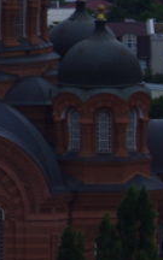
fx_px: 3511
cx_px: -541
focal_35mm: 494
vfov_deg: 4.2
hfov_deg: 2.6
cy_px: -234
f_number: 11
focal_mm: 50
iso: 100
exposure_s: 1/200
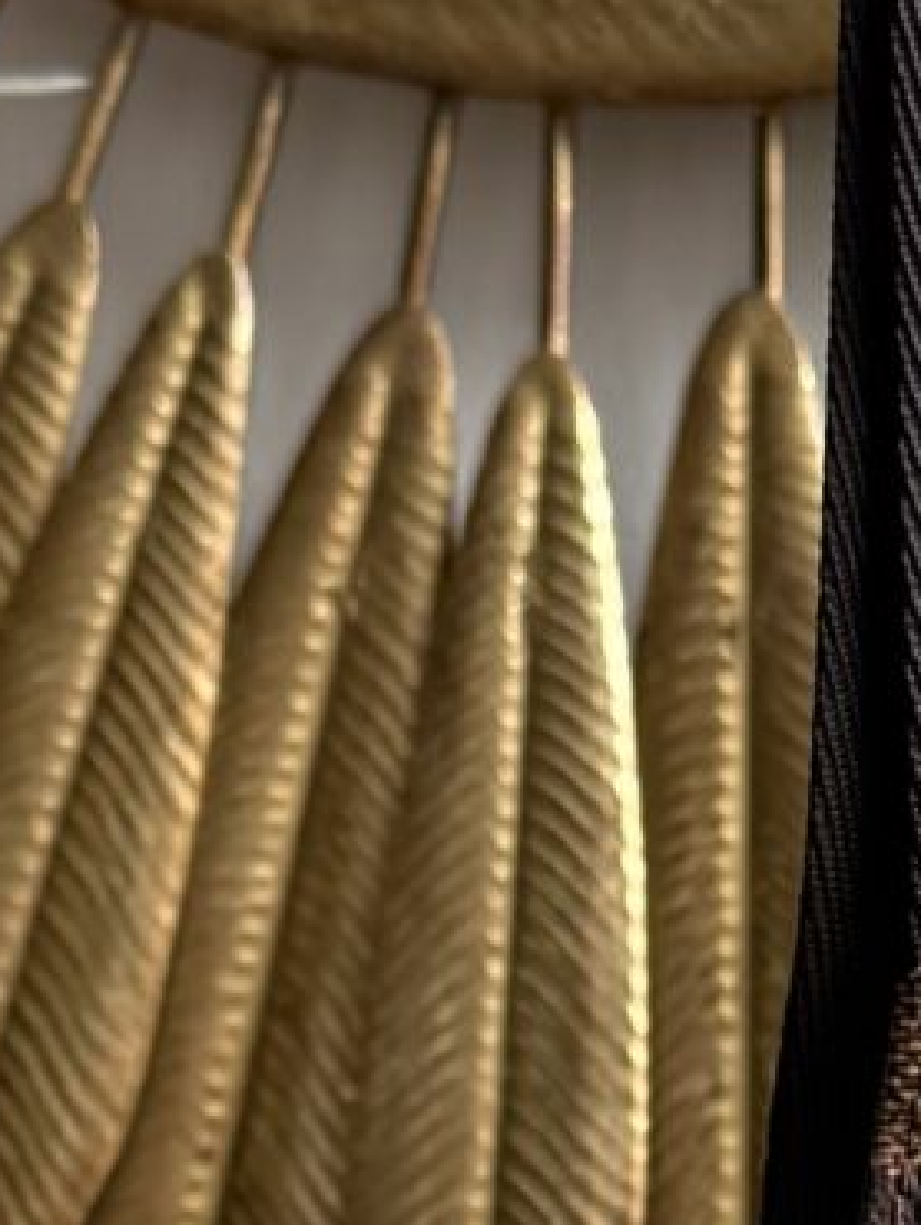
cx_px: 1232
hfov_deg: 8.8
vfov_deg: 11.0
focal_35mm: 166
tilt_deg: -3.1
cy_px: 2271
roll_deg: +0.4
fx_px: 5882
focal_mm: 6.76
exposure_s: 1/329
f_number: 1.78
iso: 80
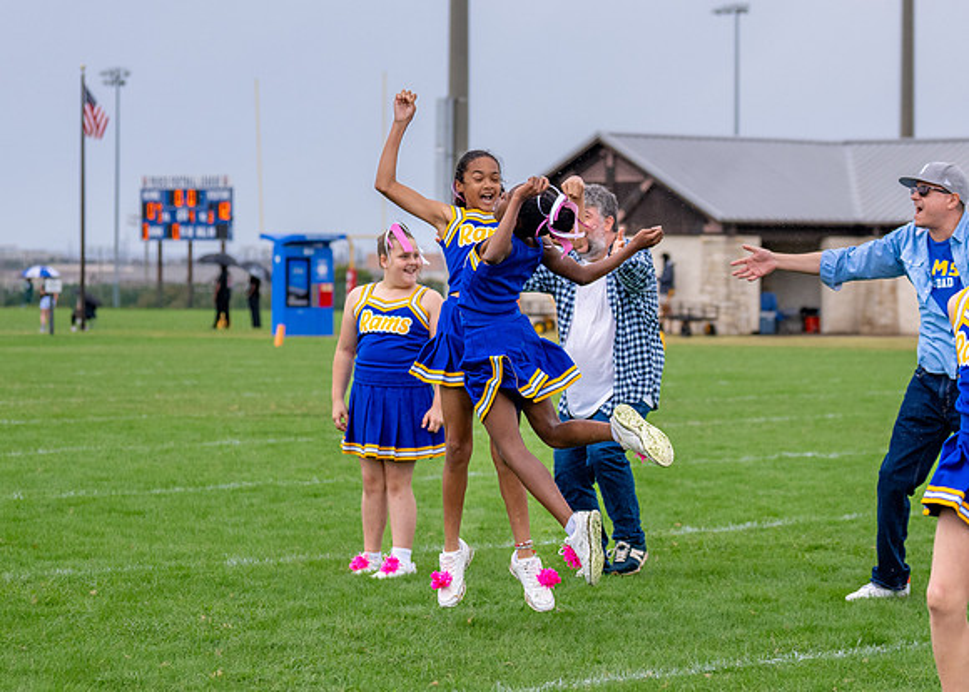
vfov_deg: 10.5
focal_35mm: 136
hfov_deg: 14.7
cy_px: 355
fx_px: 3748
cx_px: 569
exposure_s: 1/1600
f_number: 2.8
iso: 500
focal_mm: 70
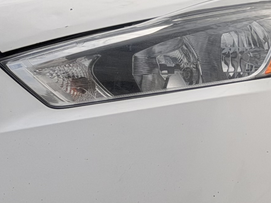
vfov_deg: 6.7
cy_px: 55
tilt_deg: +5.0
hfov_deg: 8.9
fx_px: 1738
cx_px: 276
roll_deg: +0.8
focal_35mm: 222
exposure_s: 1/11364
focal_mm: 6.76
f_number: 1.78
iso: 80
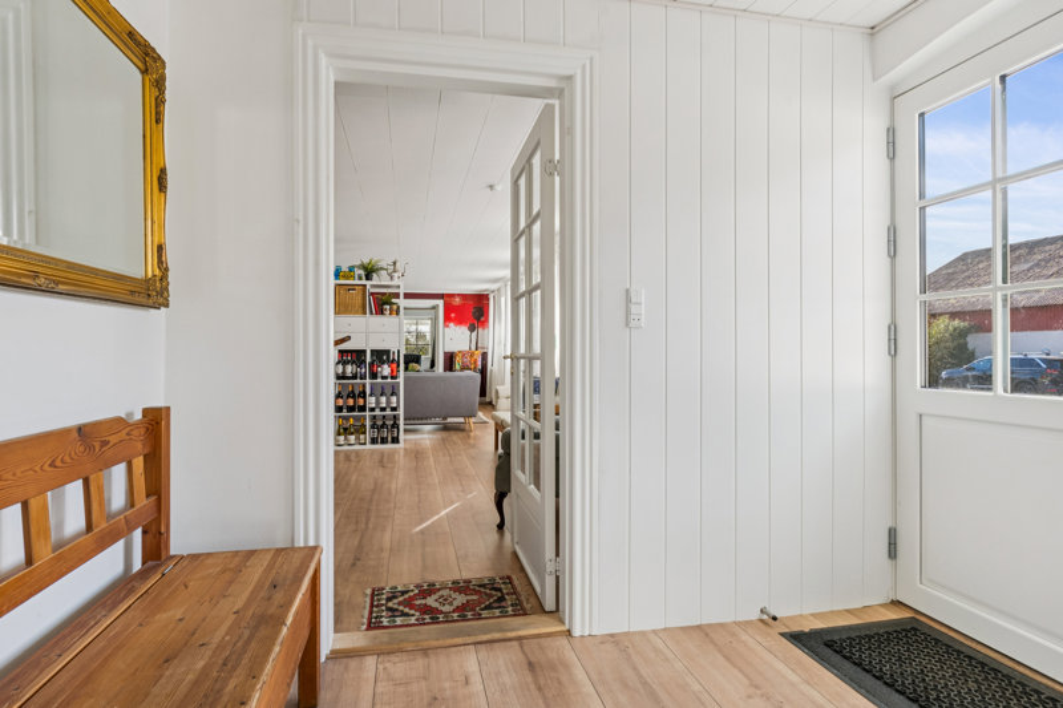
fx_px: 576
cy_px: 354
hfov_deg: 85.4
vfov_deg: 63.2
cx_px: 532
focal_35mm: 20
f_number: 8
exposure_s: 1/60
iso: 200
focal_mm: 13
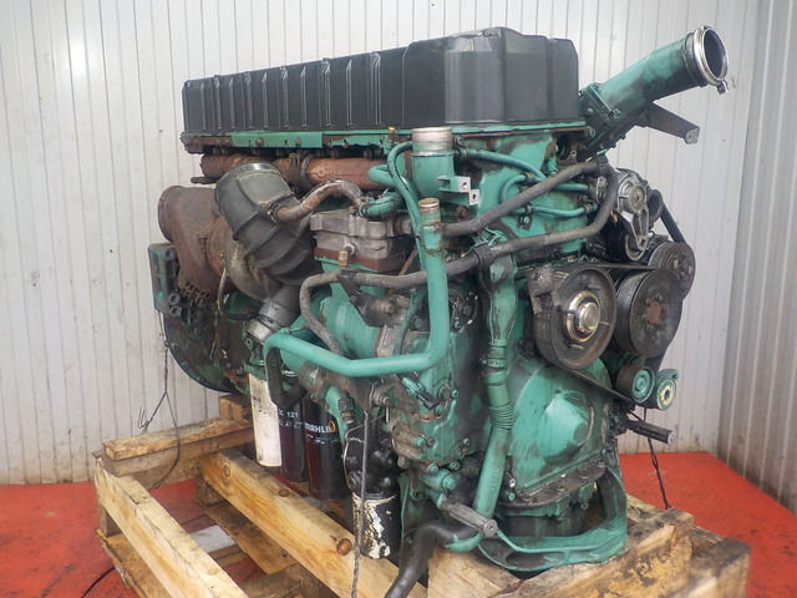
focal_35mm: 30
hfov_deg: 60.0
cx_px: 398
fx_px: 691
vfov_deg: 46.8
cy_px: 299
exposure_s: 1/30
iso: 220
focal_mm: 4.1
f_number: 3.3
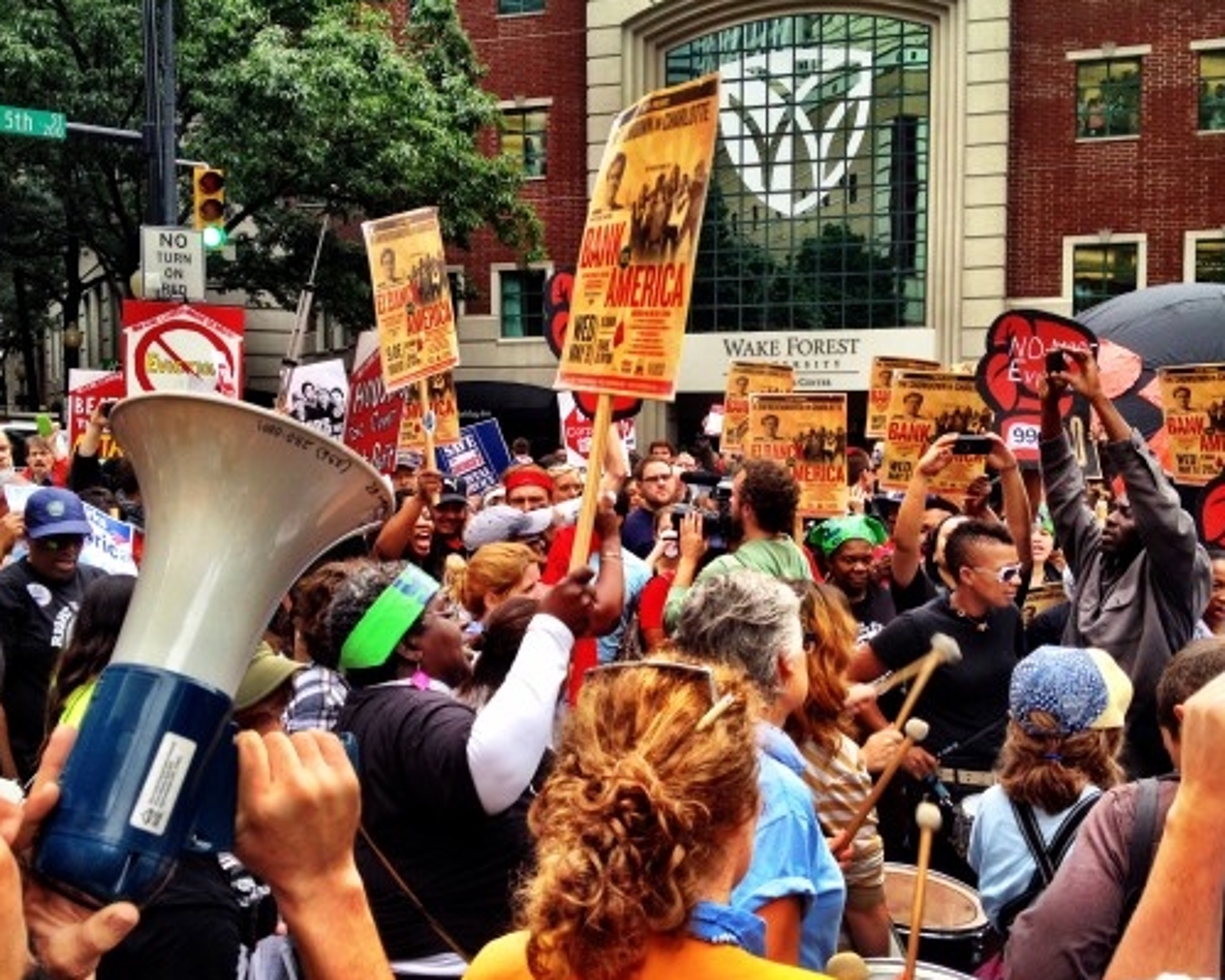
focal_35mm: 39
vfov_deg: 38.2
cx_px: 633
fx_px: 1414
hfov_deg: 46.8
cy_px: 507
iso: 64
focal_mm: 4.28
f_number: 2.4
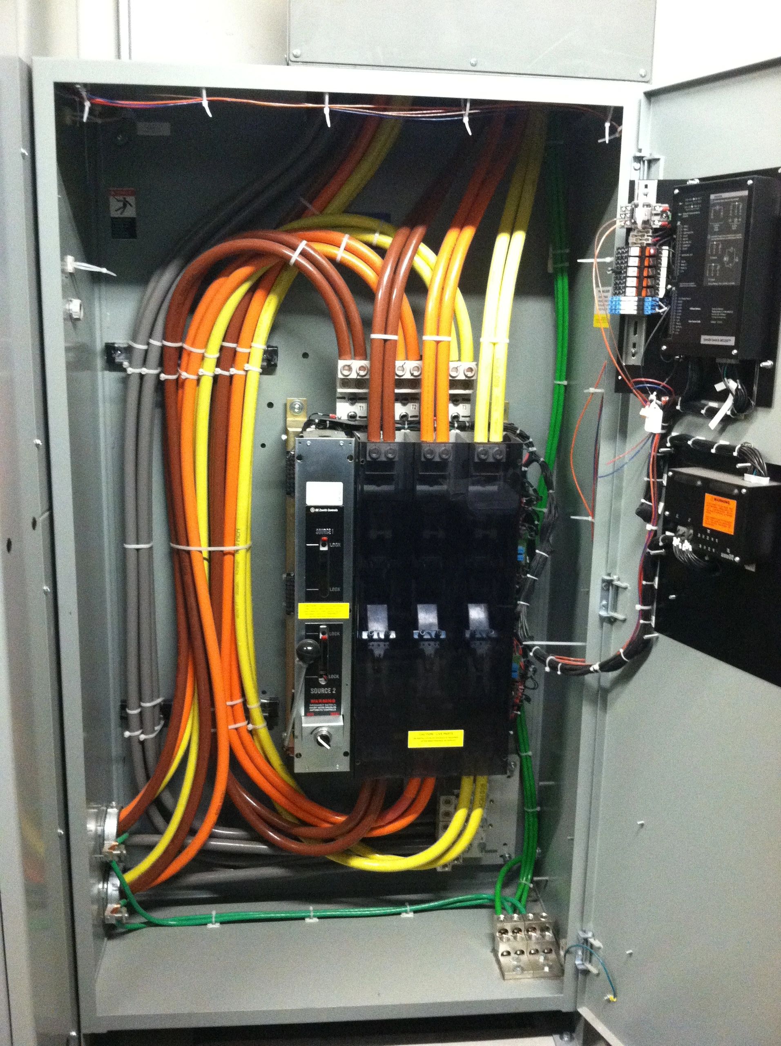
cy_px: 523
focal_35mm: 35
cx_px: 390
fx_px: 1056
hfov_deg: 40.6
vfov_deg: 52.7
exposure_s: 1/15
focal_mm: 3.85
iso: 500
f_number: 2.8
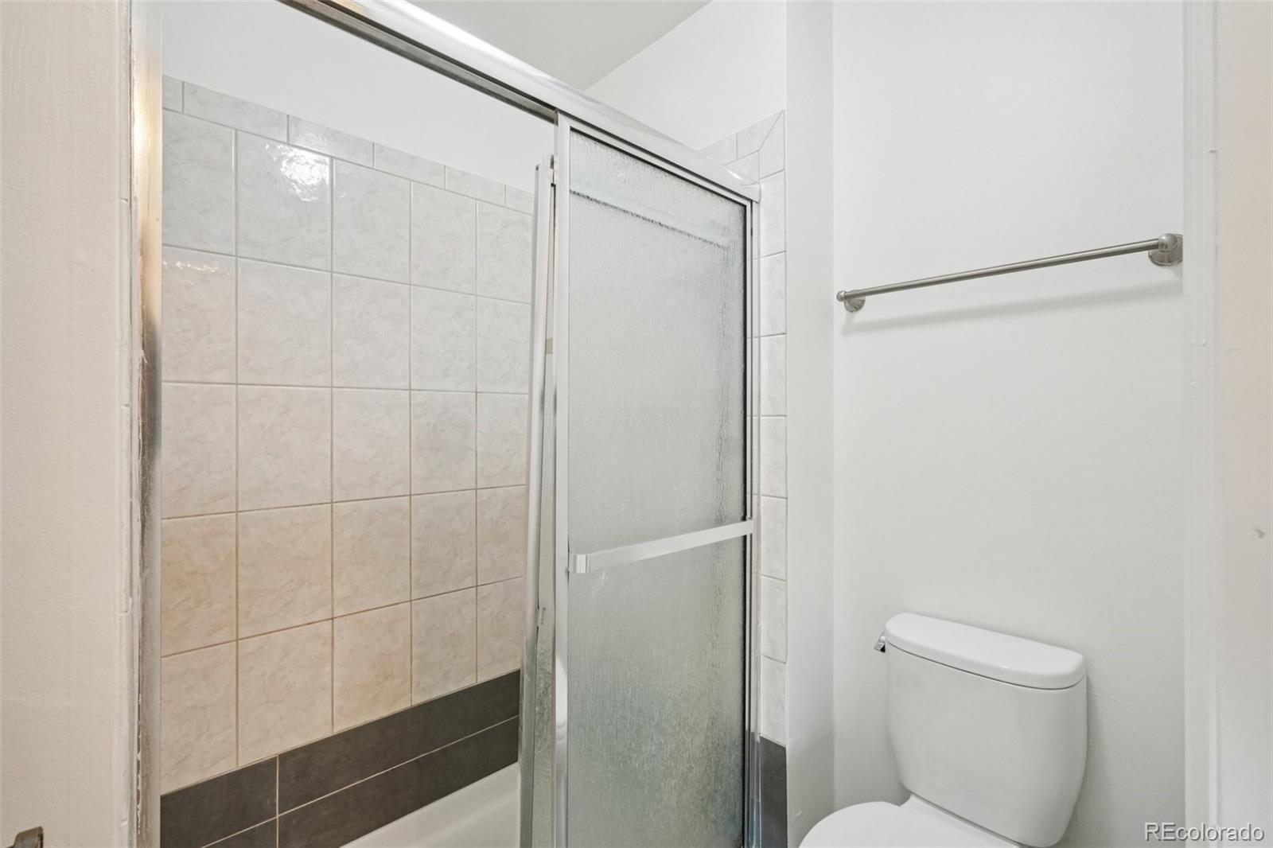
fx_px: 530
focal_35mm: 15
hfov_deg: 100.4
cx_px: 636
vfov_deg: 77.3
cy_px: 424
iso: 800
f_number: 8
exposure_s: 1/6
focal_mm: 10
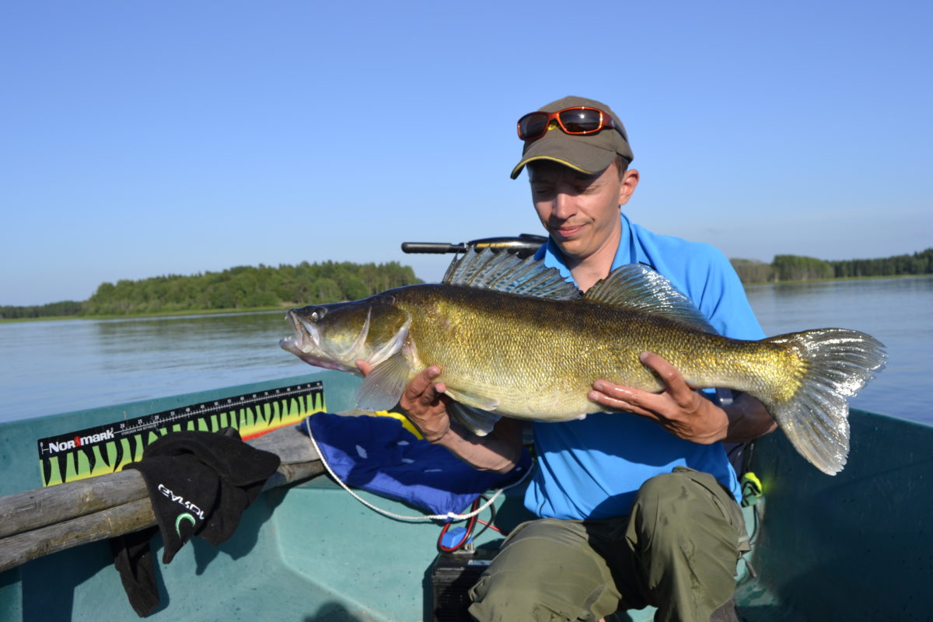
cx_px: 466
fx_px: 894
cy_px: 311
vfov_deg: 38.4
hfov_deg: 55.1
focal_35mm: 34
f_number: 8
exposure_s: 1/250
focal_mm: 23
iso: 100
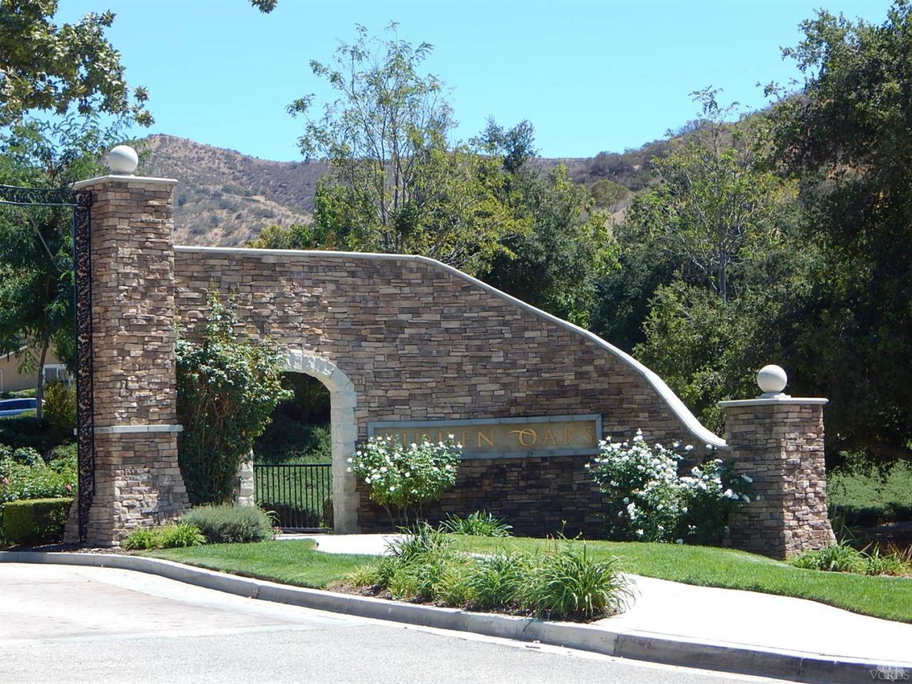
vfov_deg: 17.4
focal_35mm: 85
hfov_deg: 23.0
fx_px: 2239
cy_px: 342
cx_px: 456
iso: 125
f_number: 4.3
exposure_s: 1/500
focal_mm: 15.3
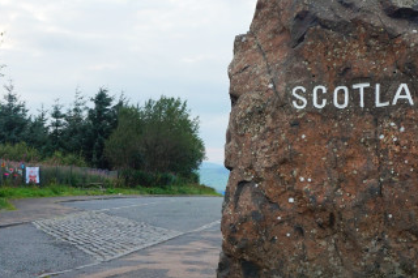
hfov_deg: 33.4
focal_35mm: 60
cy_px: 149
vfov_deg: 22.6
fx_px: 696
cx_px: 242
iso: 160
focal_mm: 16
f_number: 4
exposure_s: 1/60
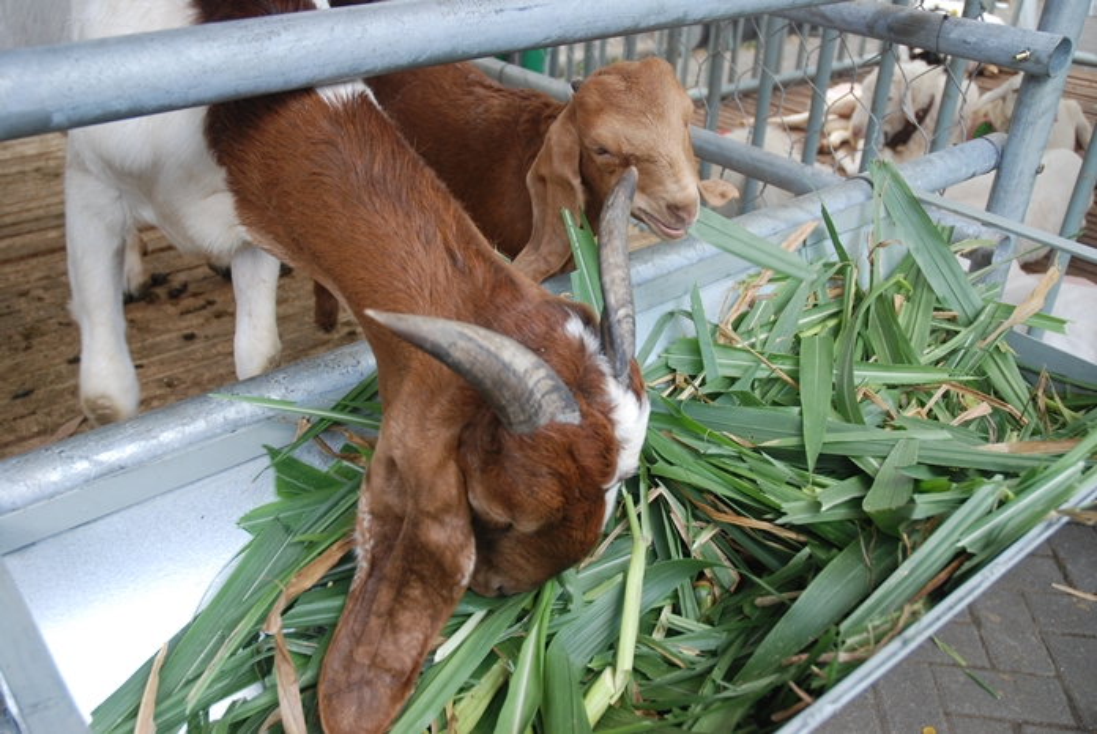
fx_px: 1007
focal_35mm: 33
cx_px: 548
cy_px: 367
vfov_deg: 40.1
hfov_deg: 57.2
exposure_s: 1/80
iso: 400
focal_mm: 22
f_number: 4.5
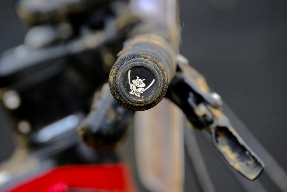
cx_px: 144
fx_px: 2974
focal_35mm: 373
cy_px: 96
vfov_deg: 3.7
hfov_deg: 5.5
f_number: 7.1
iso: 1000
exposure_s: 1/500
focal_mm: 248.9
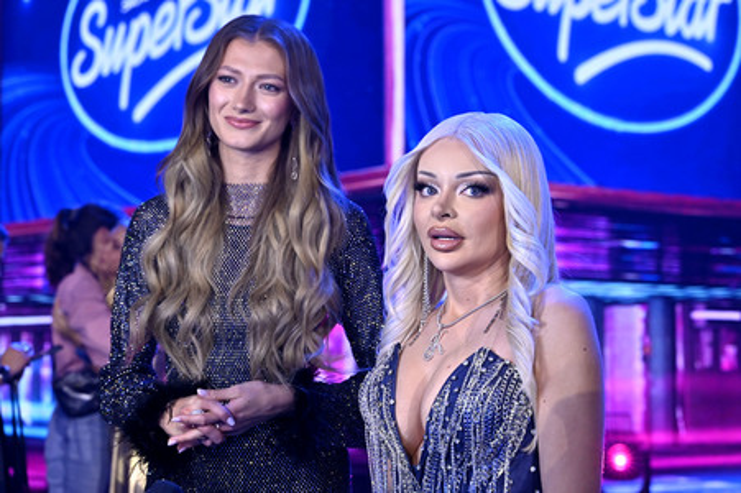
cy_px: 246
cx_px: 370
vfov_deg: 24.2
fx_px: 1152
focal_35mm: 56
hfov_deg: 35.7
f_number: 4.5
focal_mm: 56
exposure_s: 1/250
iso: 1600
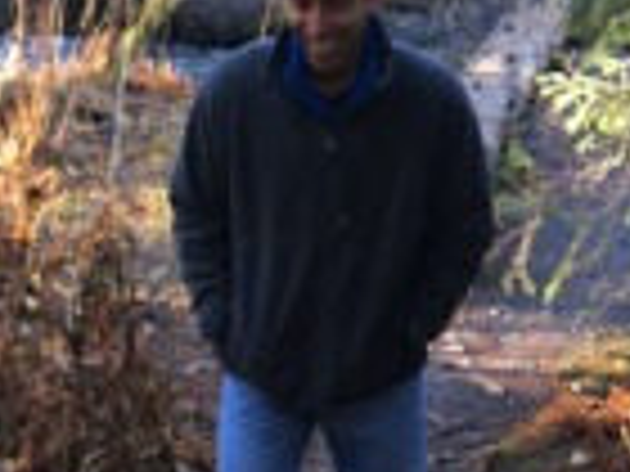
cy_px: 166
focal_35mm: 76
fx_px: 1383
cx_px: 360
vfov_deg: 19.3
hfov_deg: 25.6
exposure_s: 1/30
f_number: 2.2
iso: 100
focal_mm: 4.15
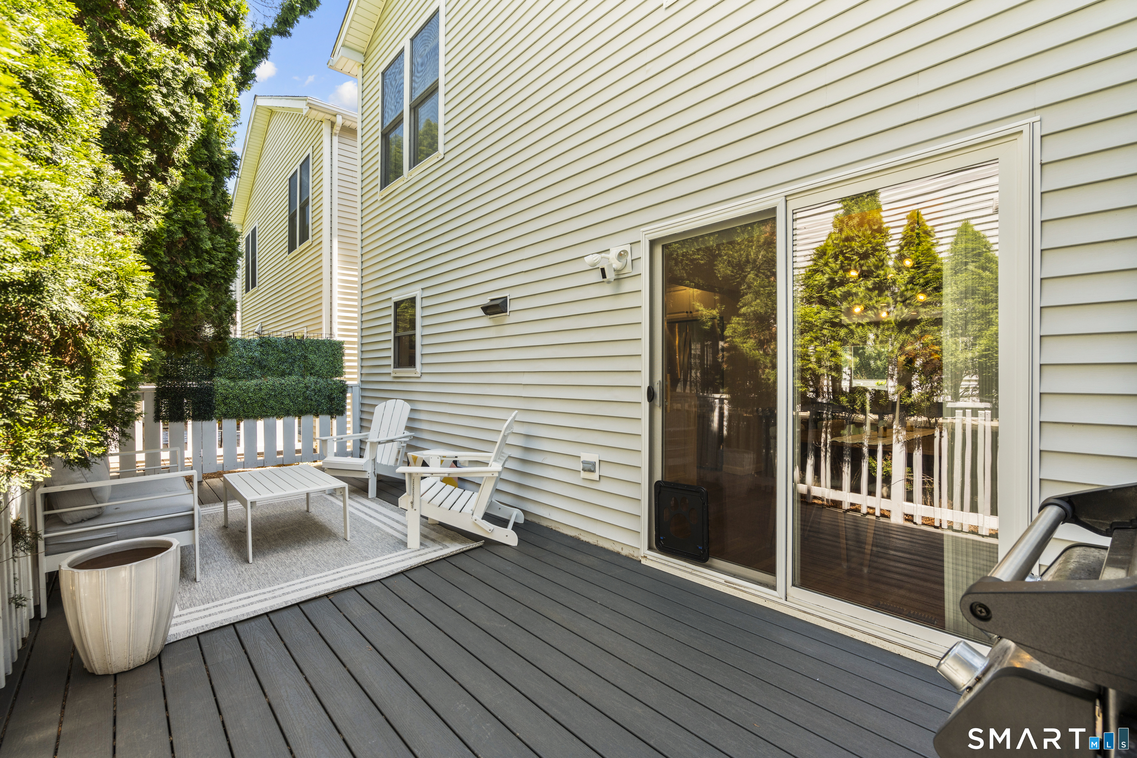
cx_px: 568
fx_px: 505
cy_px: 379
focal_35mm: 16
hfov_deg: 96.7
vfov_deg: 73.7
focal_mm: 16
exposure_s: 1/8
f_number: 9
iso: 200
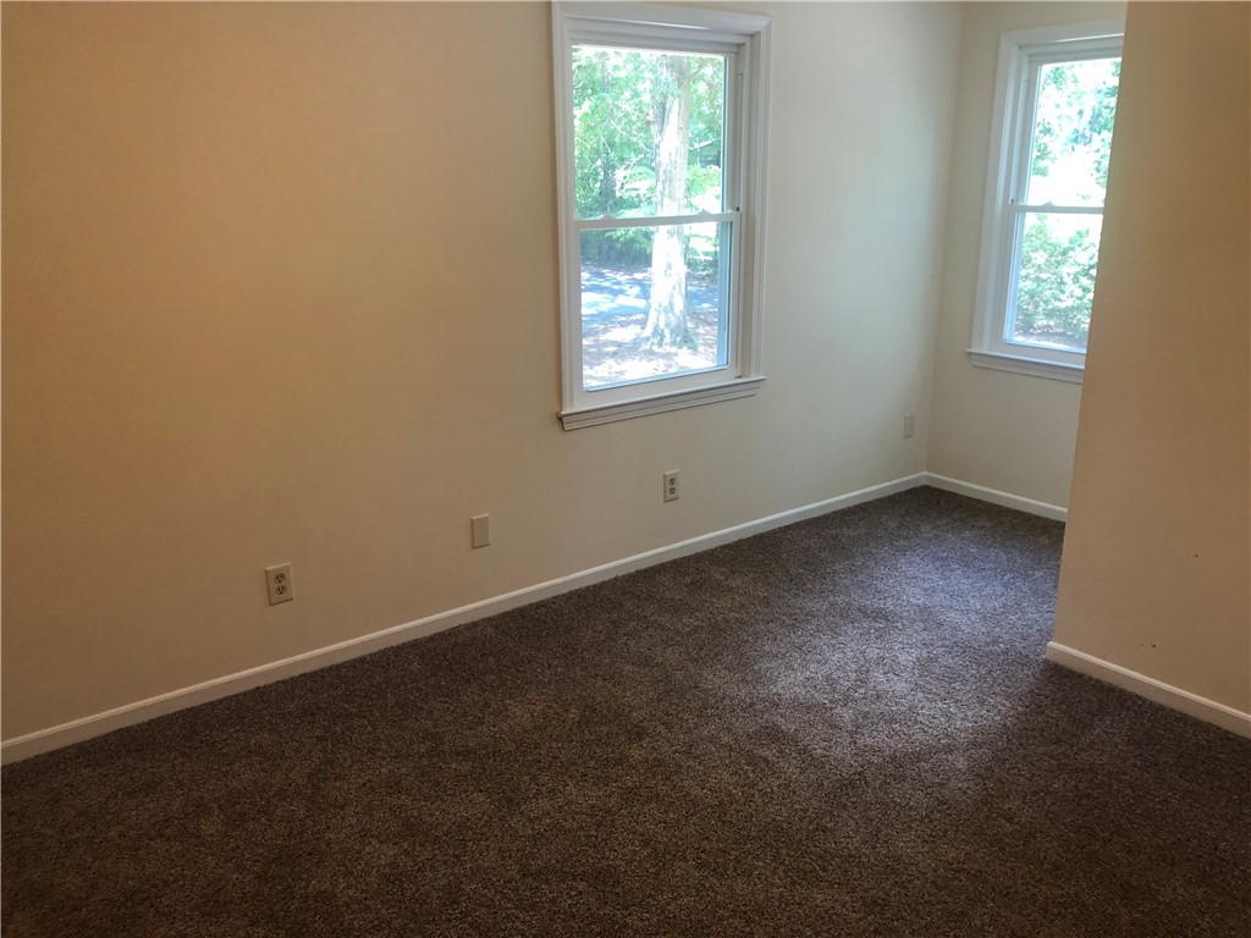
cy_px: 469
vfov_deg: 49.7
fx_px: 1012
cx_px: 626
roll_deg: +1.8
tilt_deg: -16.4
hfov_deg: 63.4
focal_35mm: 28
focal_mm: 3.99
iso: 40
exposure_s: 1/24
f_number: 1.8
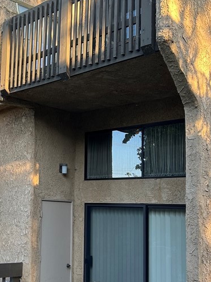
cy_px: 154
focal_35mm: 54
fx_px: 439
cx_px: 17
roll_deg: -1.8
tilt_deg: +8.4
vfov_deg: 35.5
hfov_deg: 26.1
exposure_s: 1/161
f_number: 1.5
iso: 50
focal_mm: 5.7
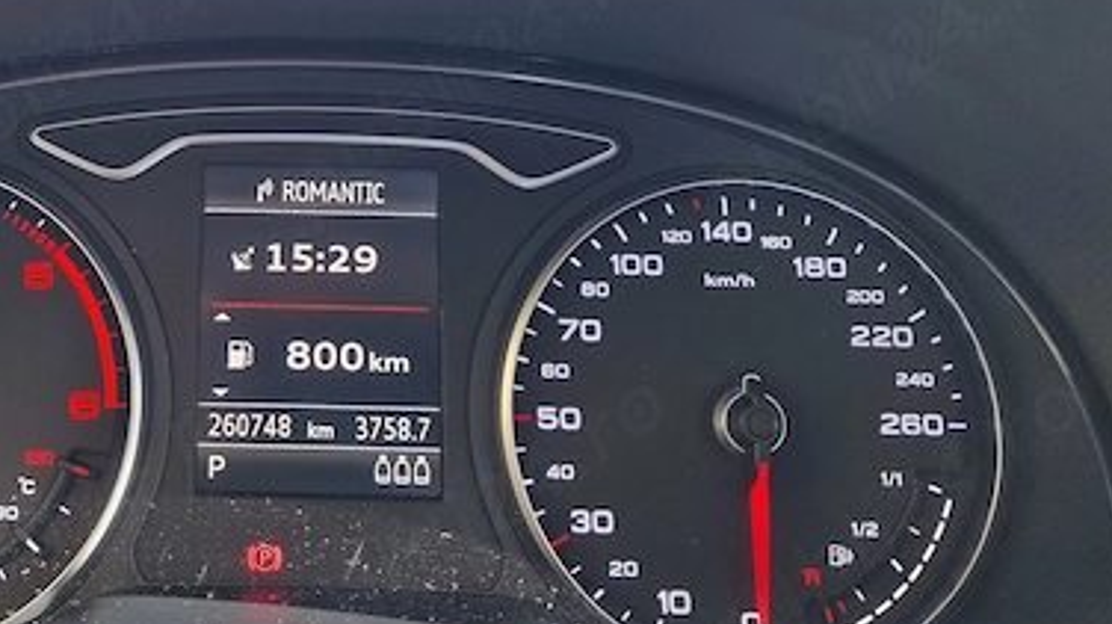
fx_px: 1179
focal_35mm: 40
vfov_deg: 28.8
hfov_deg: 48.4
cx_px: 266
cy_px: 104
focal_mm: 6.4
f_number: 1.8
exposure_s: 1/100
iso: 160
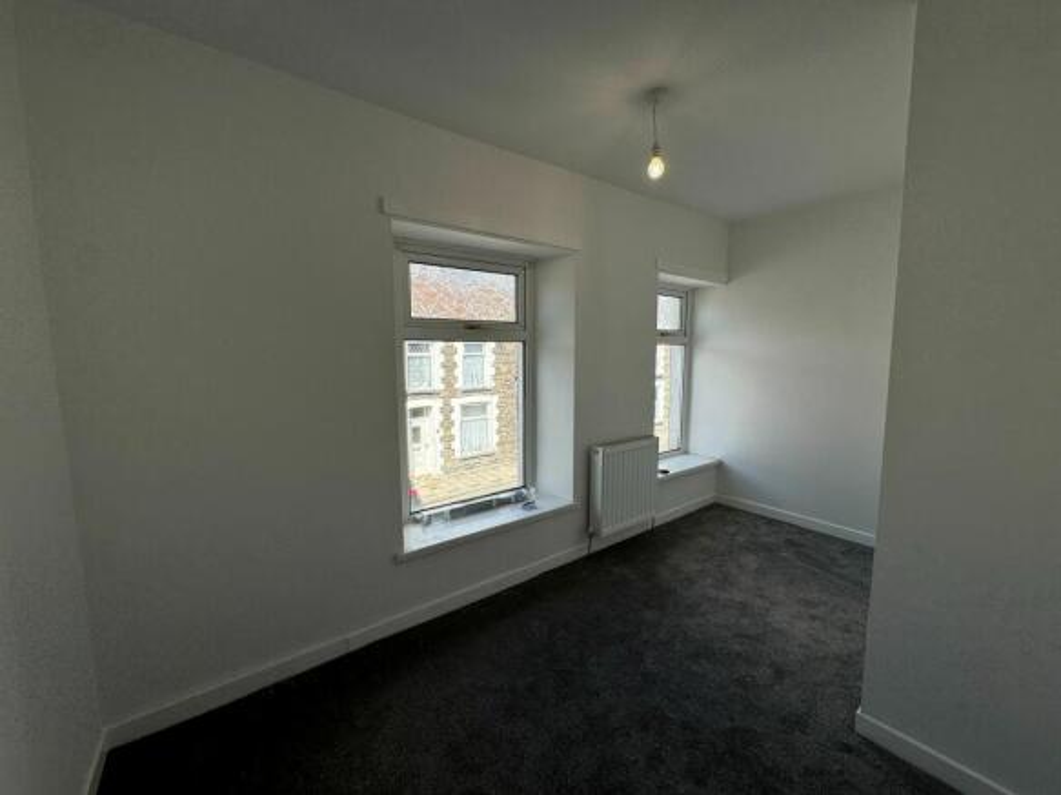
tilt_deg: -5.6
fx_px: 429
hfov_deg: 102.1
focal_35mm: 14
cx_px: 530
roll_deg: +0.7
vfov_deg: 85.7
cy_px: 398
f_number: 2.2
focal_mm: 2.22
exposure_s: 1/501
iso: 40
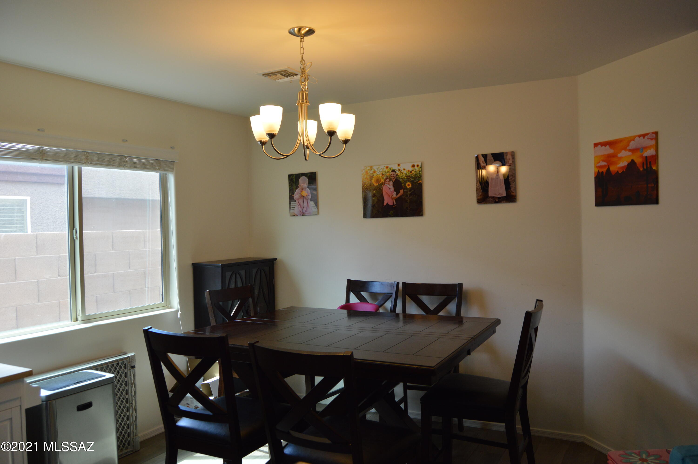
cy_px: 232
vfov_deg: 47.8
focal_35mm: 27
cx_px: 349
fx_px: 523
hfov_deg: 67.4
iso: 400
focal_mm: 18
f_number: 5
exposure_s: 1/100
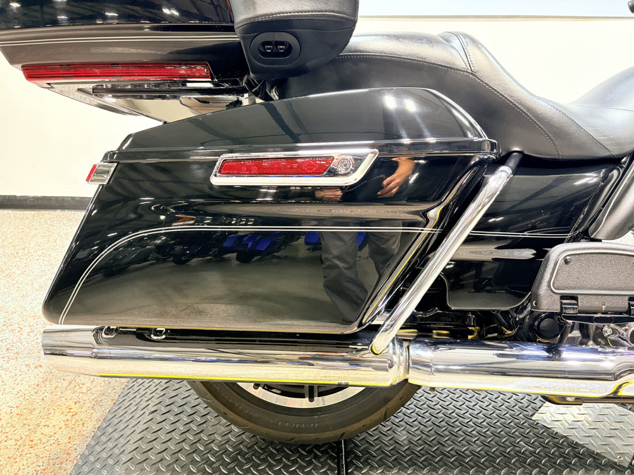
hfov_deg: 67.3
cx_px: 317
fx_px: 476
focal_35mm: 26
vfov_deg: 53.1
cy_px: 238
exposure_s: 1/60
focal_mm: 5.96
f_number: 1.6
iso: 200
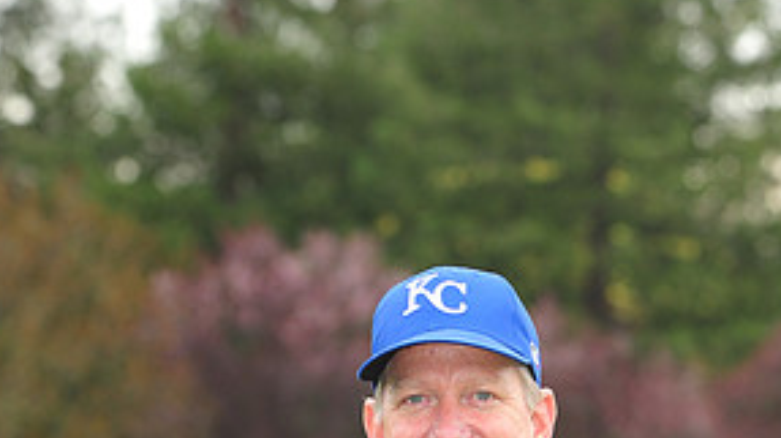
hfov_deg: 7.0
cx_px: 419
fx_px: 6354
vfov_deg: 3.9
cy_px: 726
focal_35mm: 307
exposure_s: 1/160
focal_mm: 145
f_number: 7.1
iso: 400
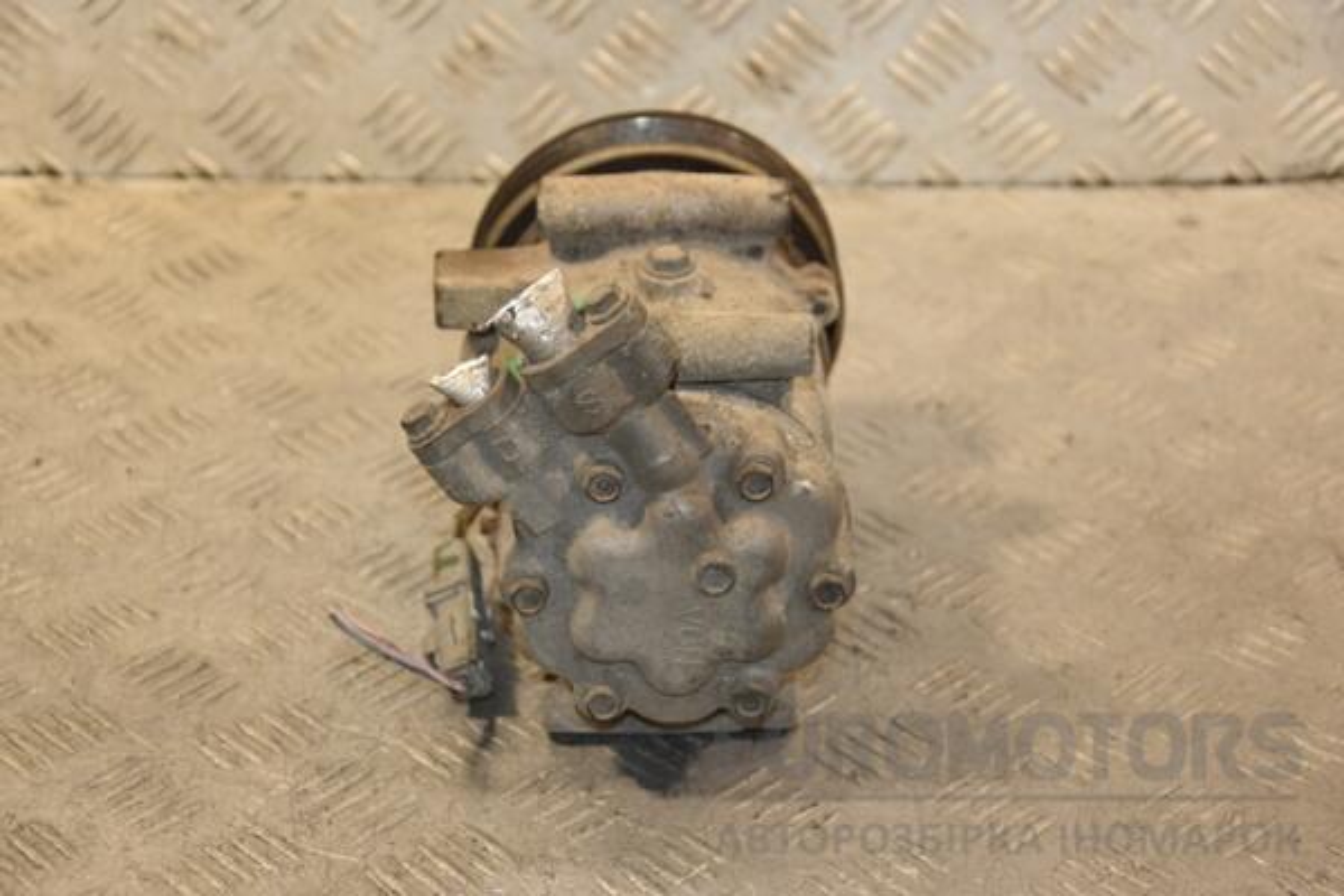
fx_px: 3248
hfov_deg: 23.4
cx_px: 672
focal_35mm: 87
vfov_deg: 15.7
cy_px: 448
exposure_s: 1/160
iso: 800
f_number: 5
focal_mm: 58
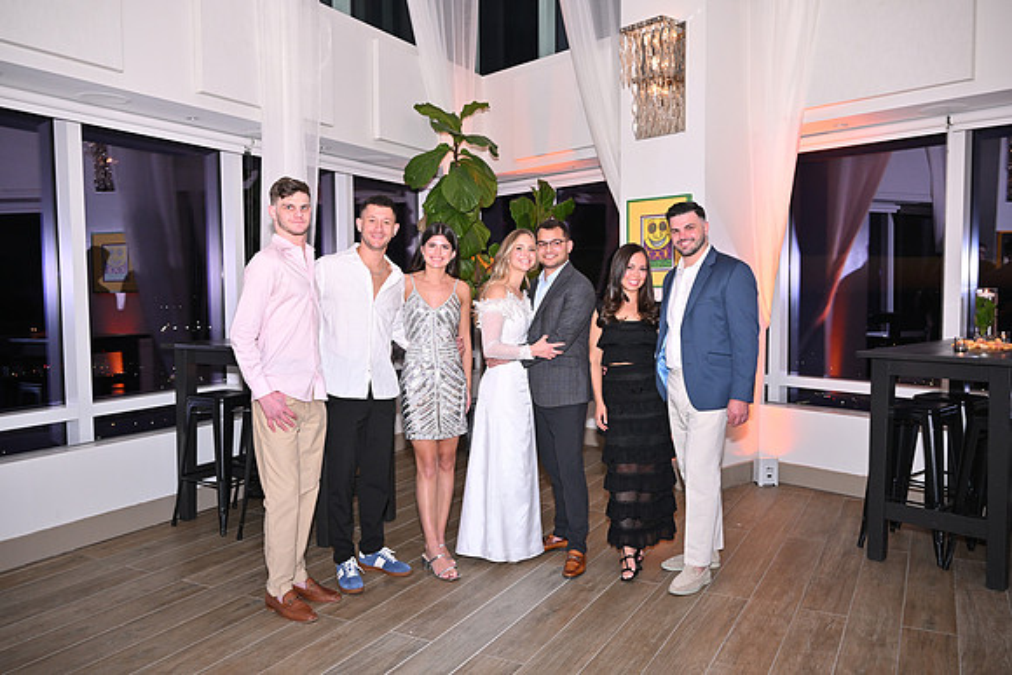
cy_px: 338
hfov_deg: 63.6
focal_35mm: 29
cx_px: 506
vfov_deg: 45.0
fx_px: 815
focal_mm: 29
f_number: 5.6
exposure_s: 1/60
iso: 1250
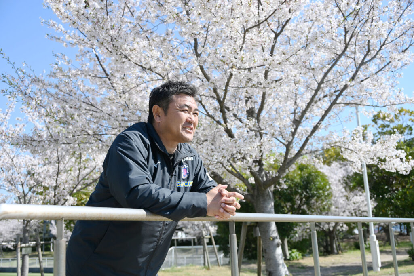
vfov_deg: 33.4
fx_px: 460
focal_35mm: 40
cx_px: 207
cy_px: 138
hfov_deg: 48.5
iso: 200
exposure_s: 1/1000
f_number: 5
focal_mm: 40
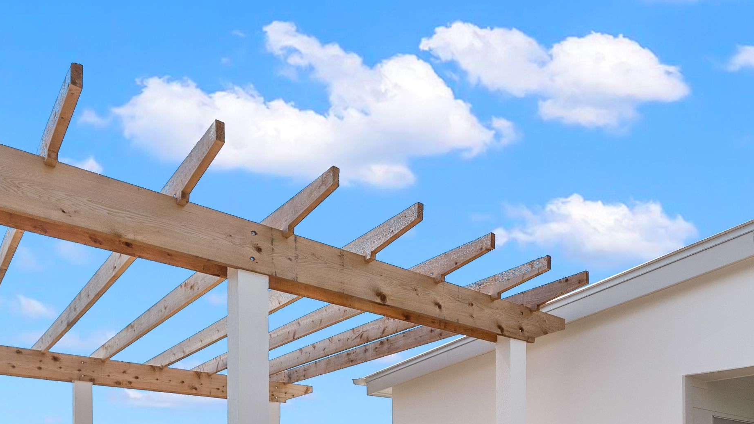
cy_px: 495
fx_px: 580
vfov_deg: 33.5
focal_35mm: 29
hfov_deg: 65.4
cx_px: 455
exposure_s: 1/500
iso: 160
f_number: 7.1
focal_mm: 12
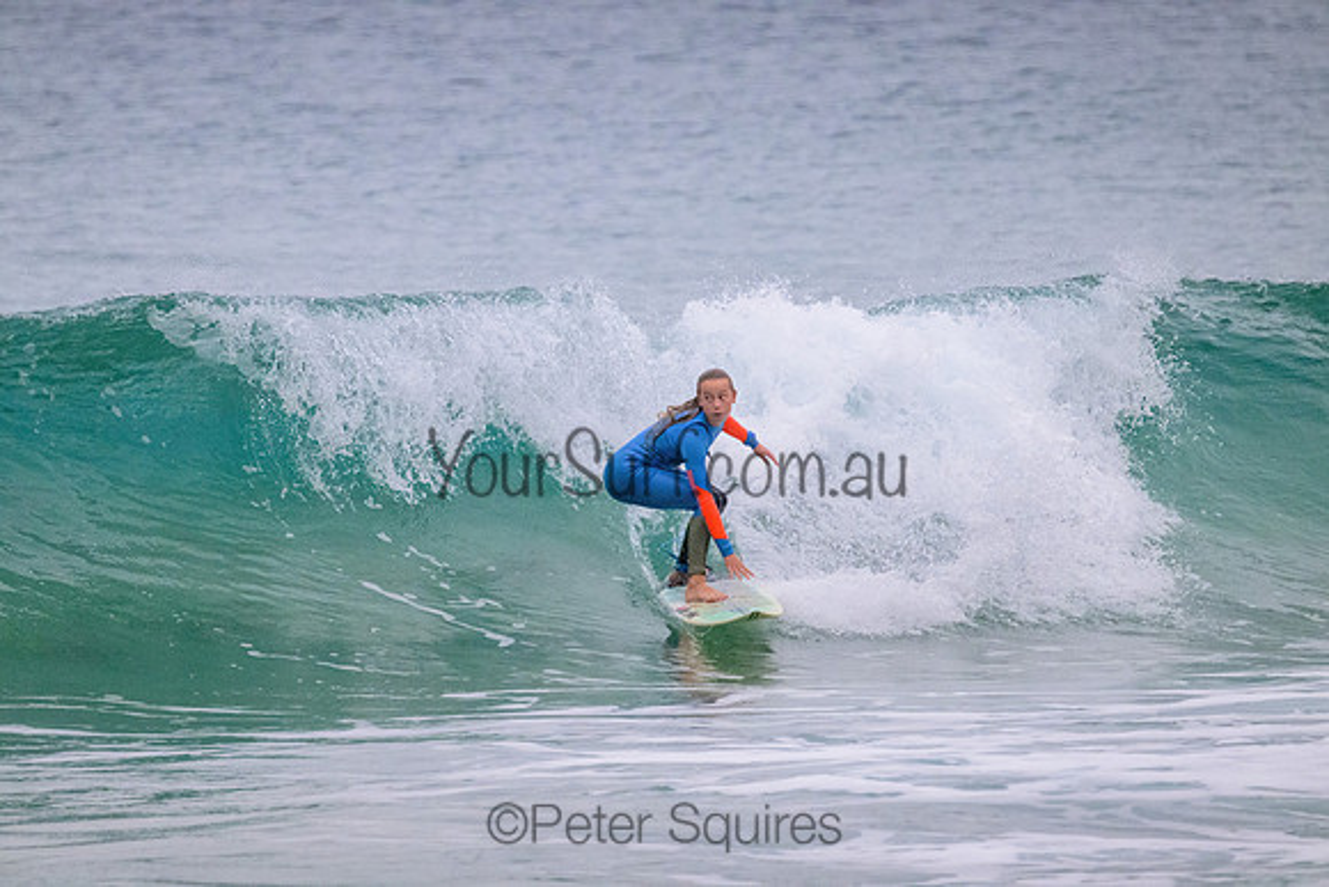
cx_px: 664
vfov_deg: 1.7
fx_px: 29539
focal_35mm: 800
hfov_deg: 2.6
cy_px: 444
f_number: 11
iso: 8000
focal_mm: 800
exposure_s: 1/1250
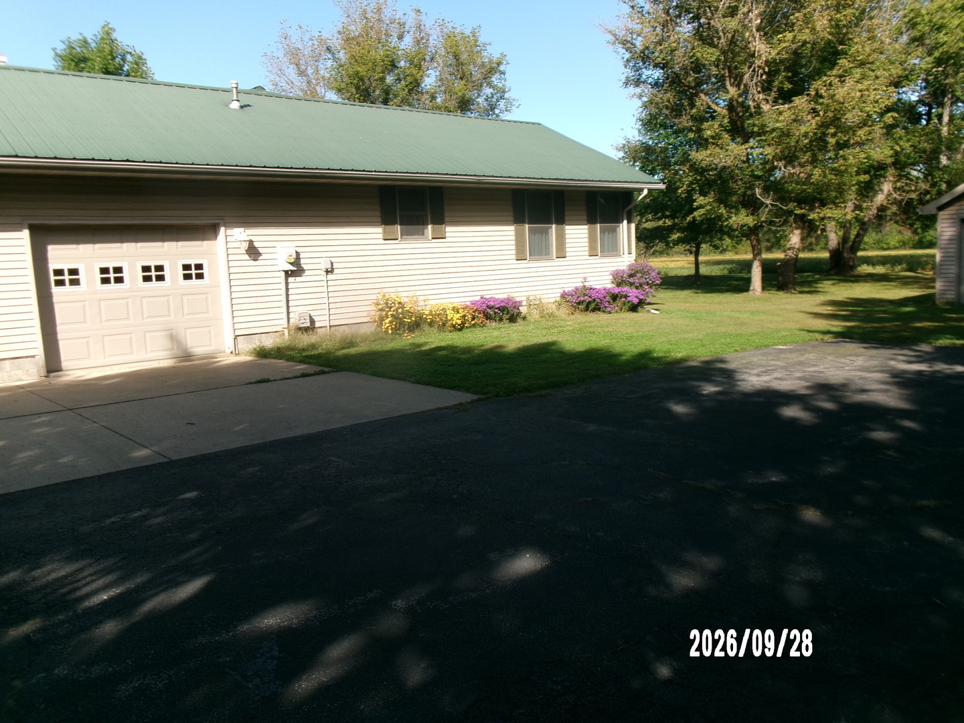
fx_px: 780
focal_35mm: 28
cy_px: 362
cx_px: 482
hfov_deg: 63.4
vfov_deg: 49.7
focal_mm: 5.1
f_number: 10.8
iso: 100
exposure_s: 1/70
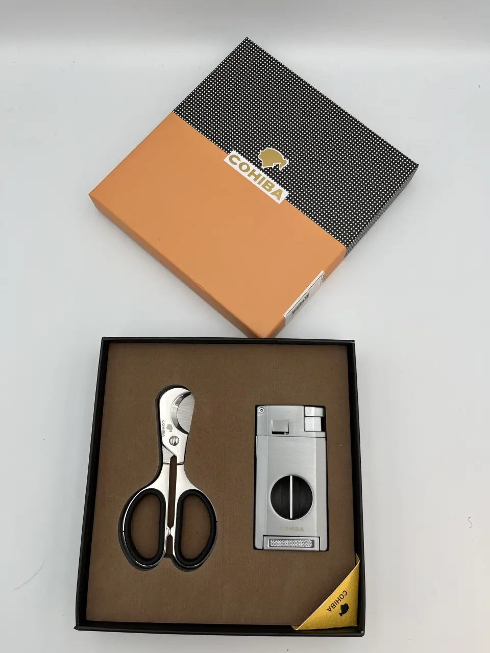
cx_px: 245
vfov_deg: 67.3
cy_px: 326
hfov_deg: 53.1
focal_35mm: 26
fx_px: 491
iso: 50
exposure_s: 1/586
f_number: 1.6
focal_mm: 5.1
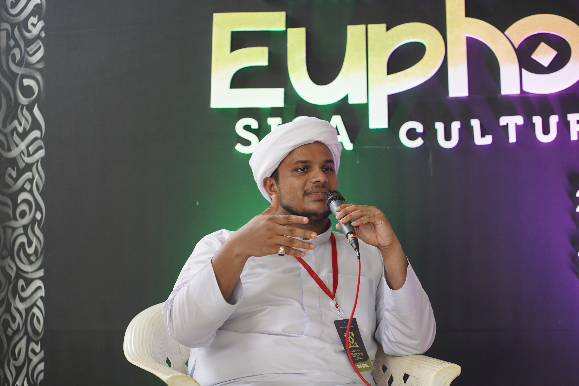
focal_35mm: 85
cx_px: 290
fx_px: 1367
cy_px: 193
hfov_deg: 23.9
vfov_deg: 16.1
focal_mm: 85
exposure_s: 1/60
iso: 160
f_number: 4
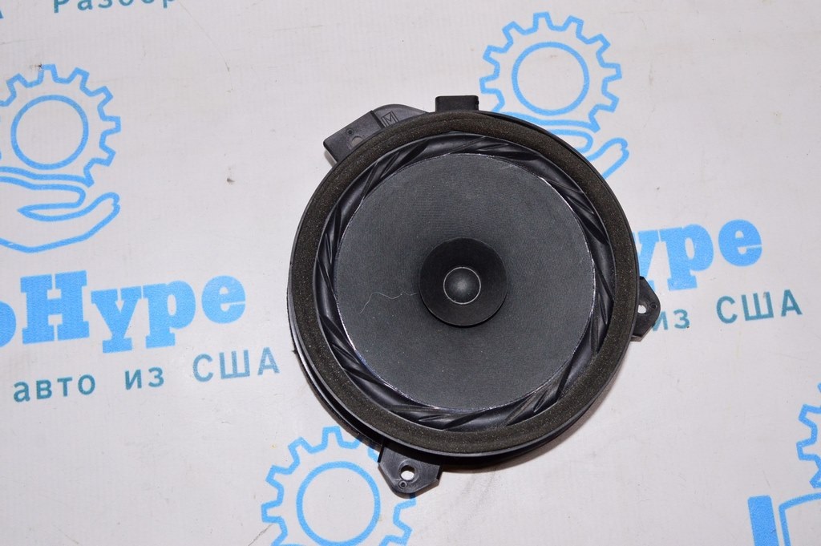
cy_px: 273
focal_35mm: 39
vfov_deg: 34.2
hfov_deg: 49.6
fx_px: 889
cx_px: 410
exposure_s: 1/200
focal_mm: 26
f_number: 8
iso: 1600
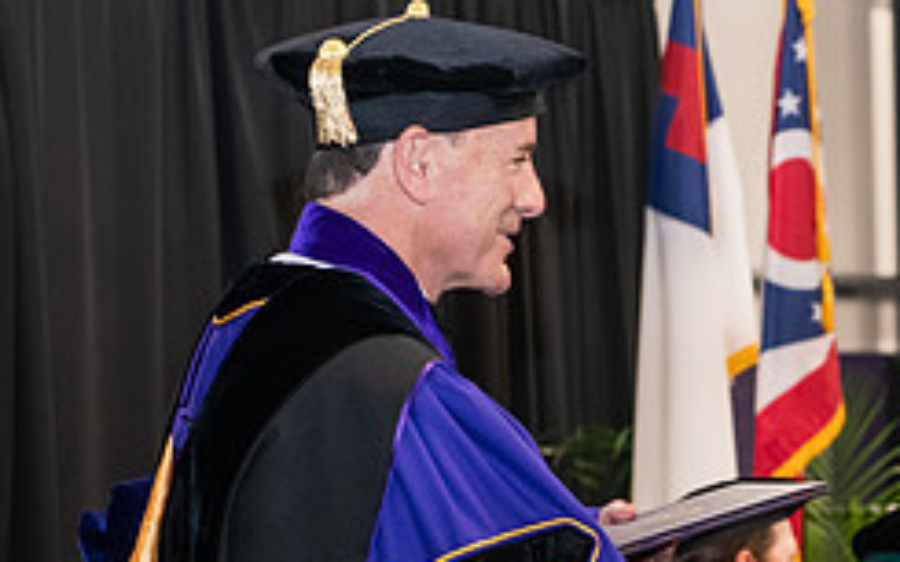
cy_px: 498
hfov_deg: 12.2
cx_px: 996
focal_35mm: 169
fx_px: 4144
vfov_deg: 7.7
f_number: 5
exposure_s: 1/125
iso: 2500
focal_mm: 70
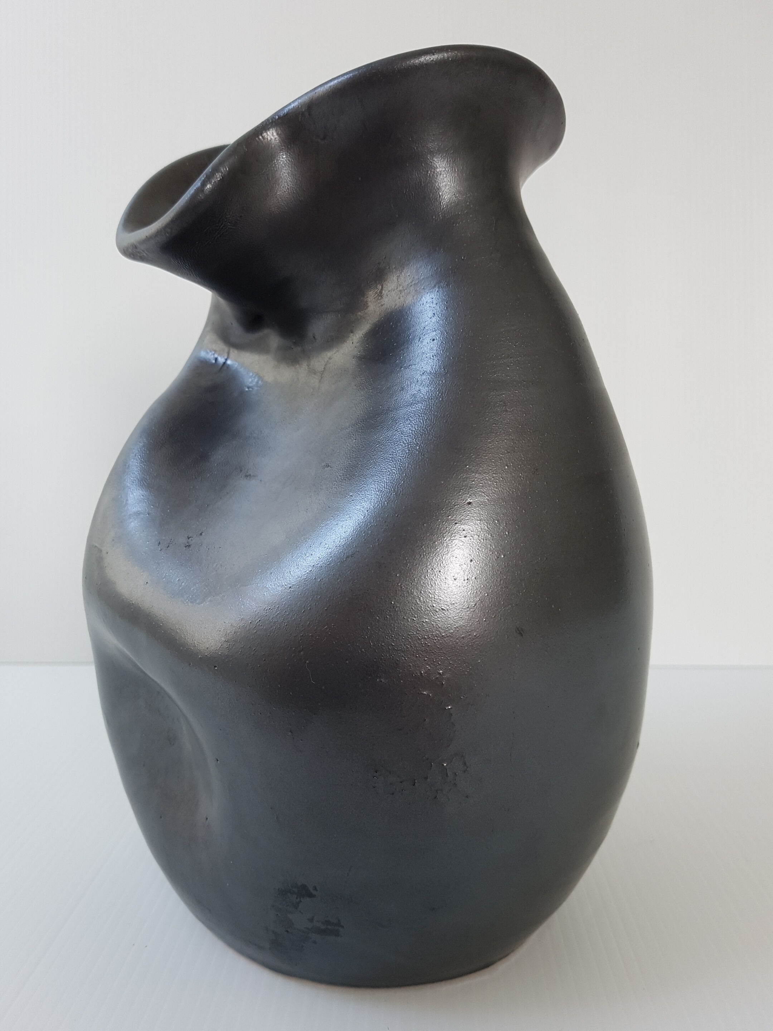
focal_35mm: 26
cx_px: 386
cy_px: 516
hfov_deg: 53.1
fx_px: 774
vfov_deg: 67.3
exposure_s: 1/100
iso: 64
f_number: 1.7
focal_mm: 4.2
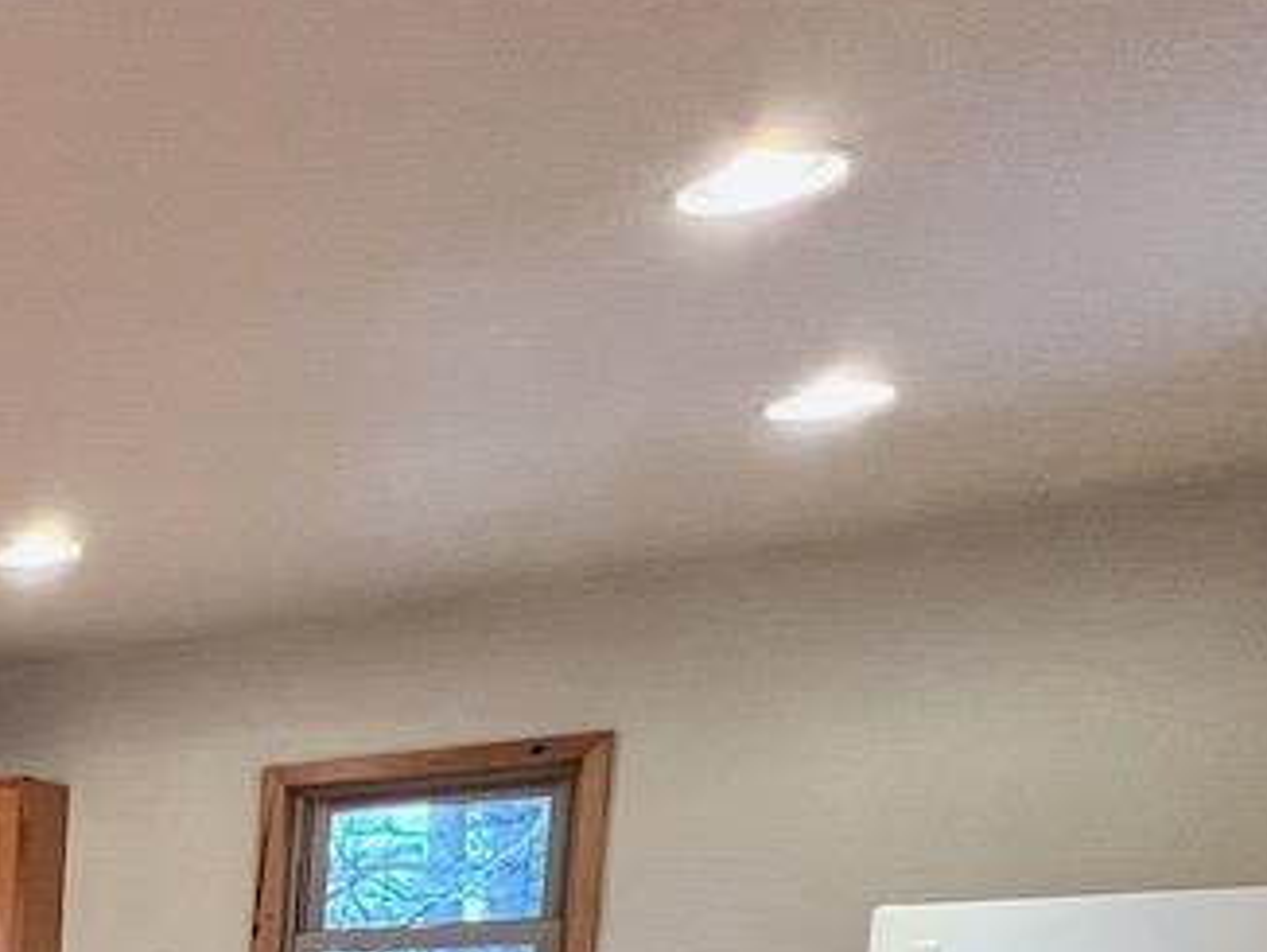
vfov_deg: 23.3
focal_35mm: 51
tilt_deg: -10.0
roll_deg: +1.4
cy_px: 1407
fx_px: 1868
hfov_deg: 24.5
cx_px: -816
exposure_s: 1/60
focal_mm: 1.57
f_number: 1.8
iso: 200
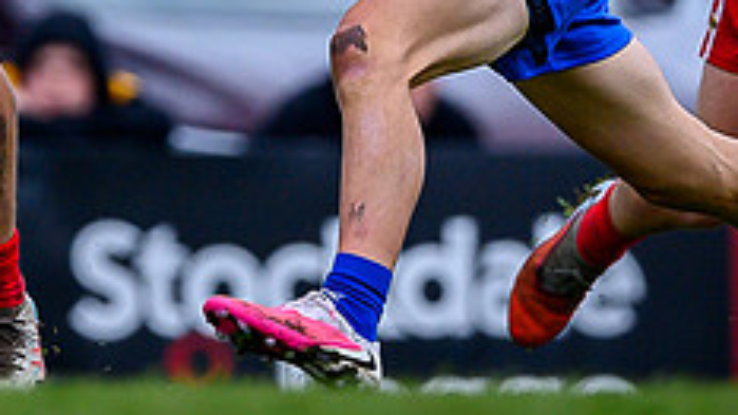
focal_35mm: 2871
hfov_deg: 0.8
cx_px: 94
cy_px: -210
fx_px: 56176
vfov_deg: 0.4
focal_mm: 500
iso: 560
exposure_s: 1/1600
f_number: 4
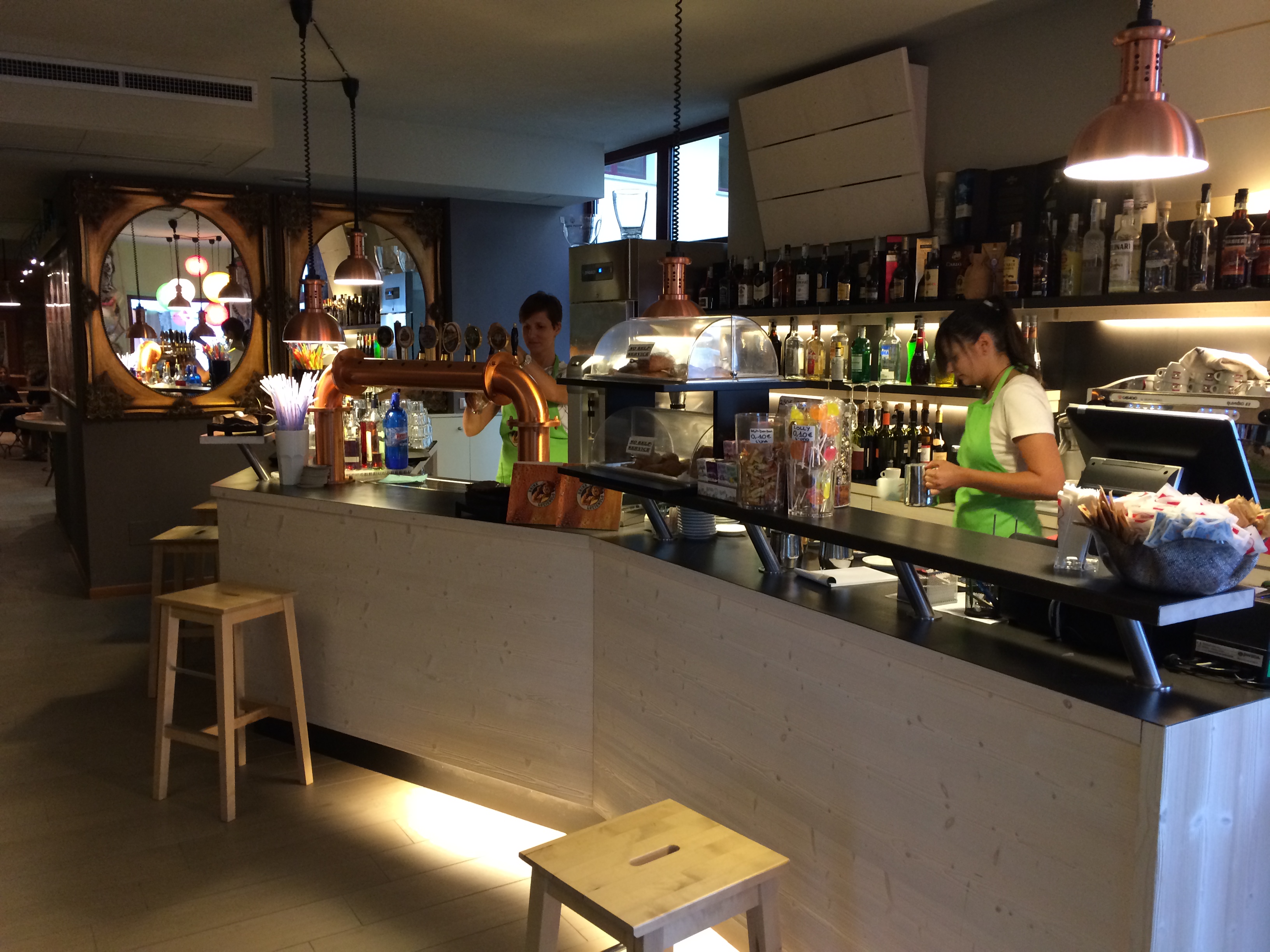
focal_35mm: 30
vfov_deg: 46.8
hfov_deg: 60.0
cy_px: 476
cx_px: 635
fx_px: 1101
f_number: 2.2
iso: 160
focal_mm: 4.12
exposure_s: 1/30
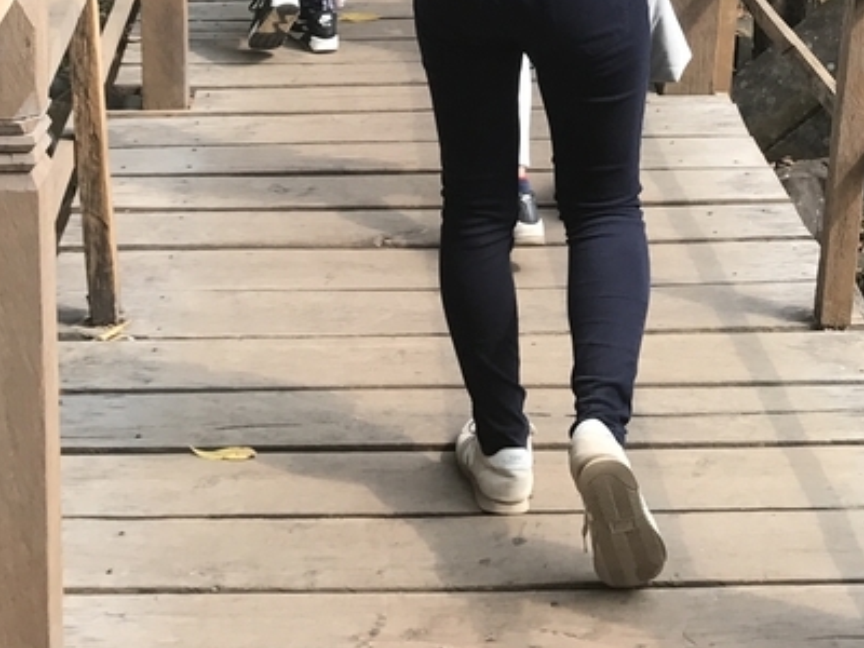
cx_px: 462
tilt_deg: -7.2
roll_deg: -1.1
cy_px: -192
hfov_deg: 23.3
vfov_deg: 16.6
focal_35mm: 84
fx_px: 2097
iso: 20
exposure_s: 1/656
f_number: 1.8
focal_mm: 3.99
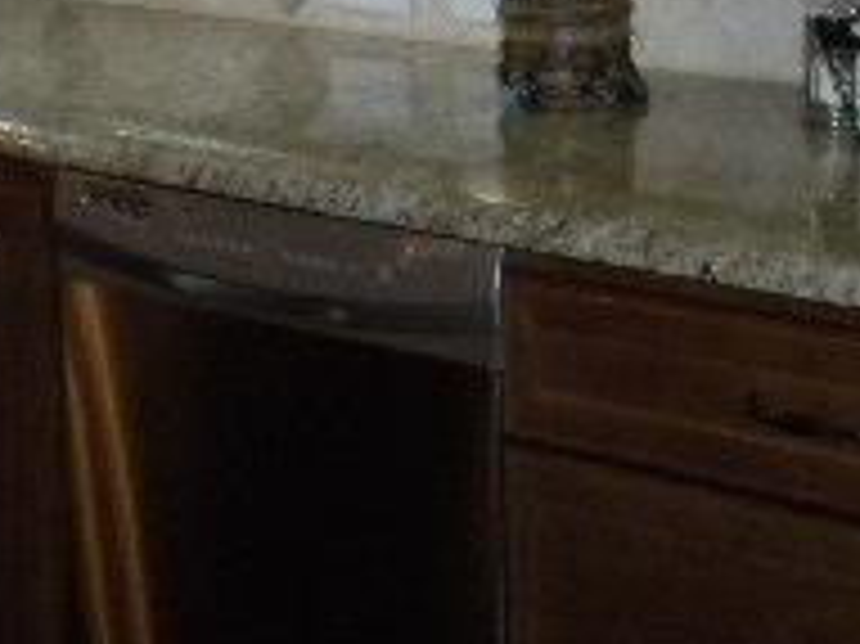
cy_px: -324
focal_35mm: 124
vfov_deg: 11.4
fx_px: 3079
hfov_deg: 15.9
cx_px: 432
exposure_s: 1/30
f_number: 3.5
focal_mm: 6.6
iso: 400
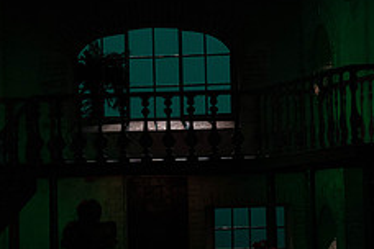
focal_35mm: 178
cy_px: 83
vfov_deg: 7.7
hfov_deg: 11.3
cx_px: -80
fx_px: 1849
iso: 3200
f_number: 9
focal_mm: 70
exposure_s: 1/250
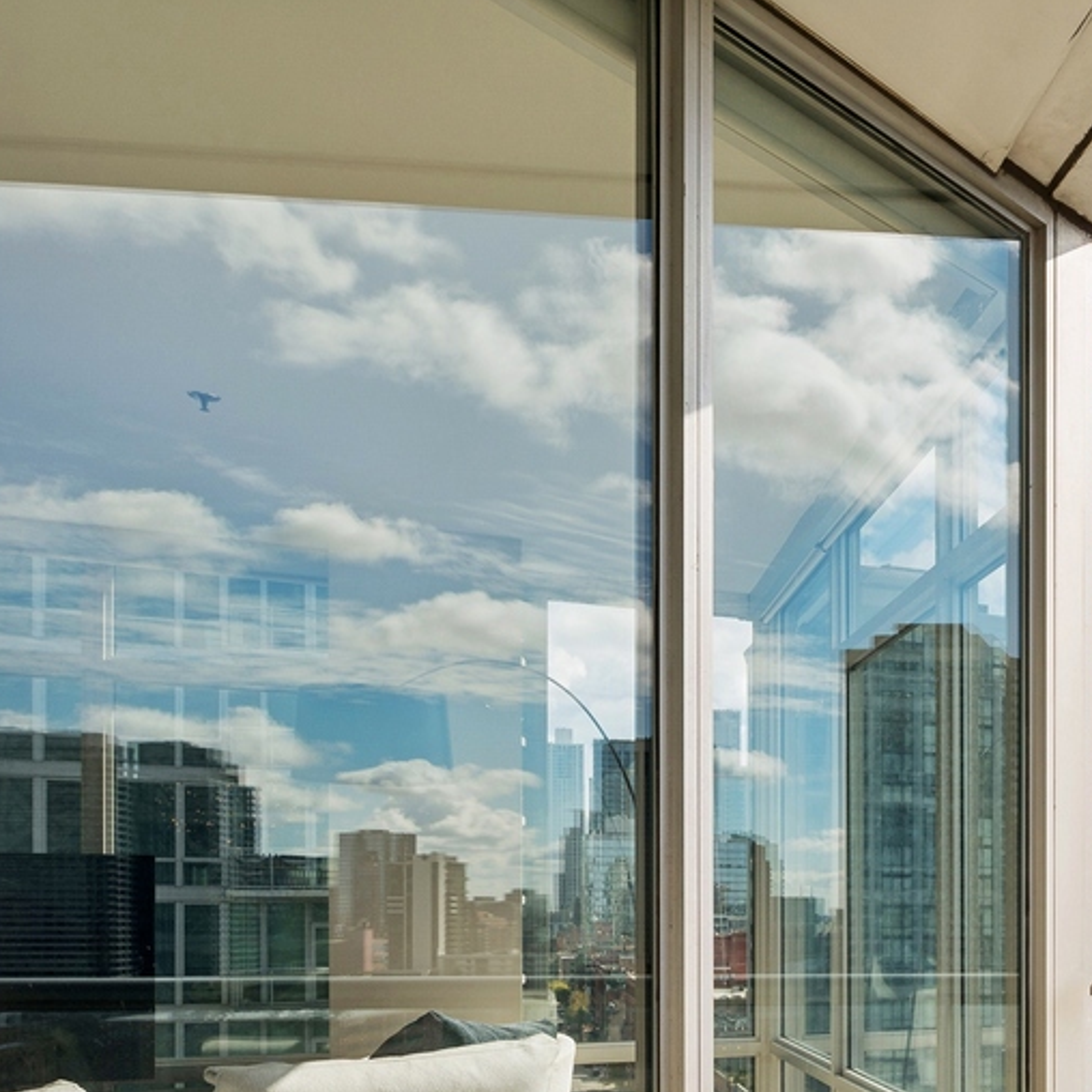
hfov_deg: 35.4
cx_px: 1282
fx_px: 1356
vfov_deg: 41.2
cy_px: 933
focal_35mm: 38
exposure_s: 1/80
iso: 100
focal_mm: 14
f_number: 11
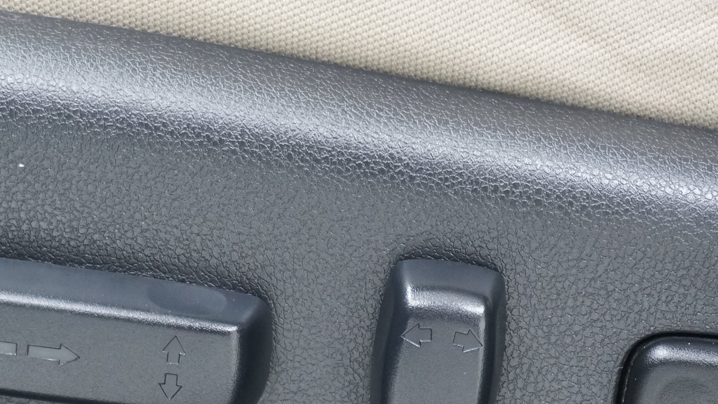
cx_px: 326
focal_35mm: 118
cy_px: 317
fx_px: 2247
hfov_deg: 18.2
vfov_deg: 10.2
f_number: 5.6
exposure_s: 1/80
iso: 3200
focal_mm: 44
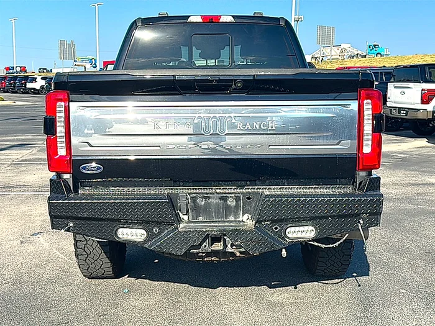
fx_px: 503
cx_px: 218
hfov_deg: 46.8
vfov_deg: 36.0
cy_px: 163
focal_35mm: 40
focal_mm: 6.86
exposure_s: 1/3745
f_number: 1.78
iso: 80
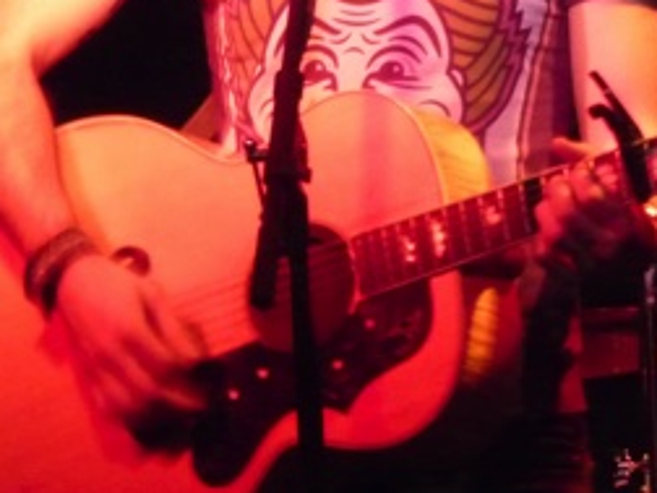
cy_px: -50
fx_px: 10363
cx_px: 388
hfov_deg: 3.6
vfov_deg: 2.7
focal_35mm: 546
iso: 800
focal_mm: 36.4
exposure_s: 1/13
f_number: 4.8
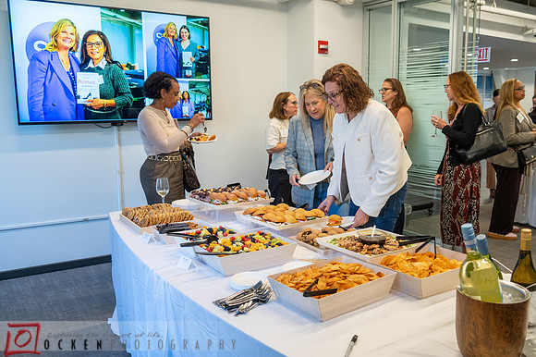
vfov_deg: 39.4
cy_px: 187
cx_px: 299
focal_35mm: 33
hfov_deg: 56.4
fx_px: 498
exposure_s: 1/250
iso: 1600
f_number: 4
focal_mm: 30
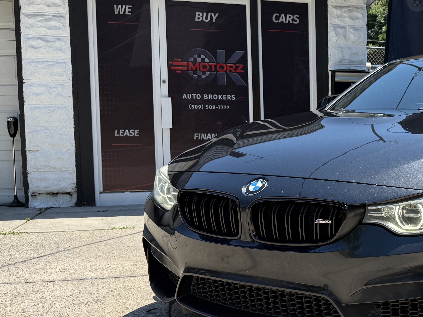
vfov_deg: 29.6
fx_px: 599
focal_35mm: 49
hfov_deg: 35.7
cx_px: 410
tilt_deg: -4.7
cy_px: 178
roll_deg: -0.4
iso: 80
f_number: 1.78
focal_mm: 6.76
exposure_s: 1/2801
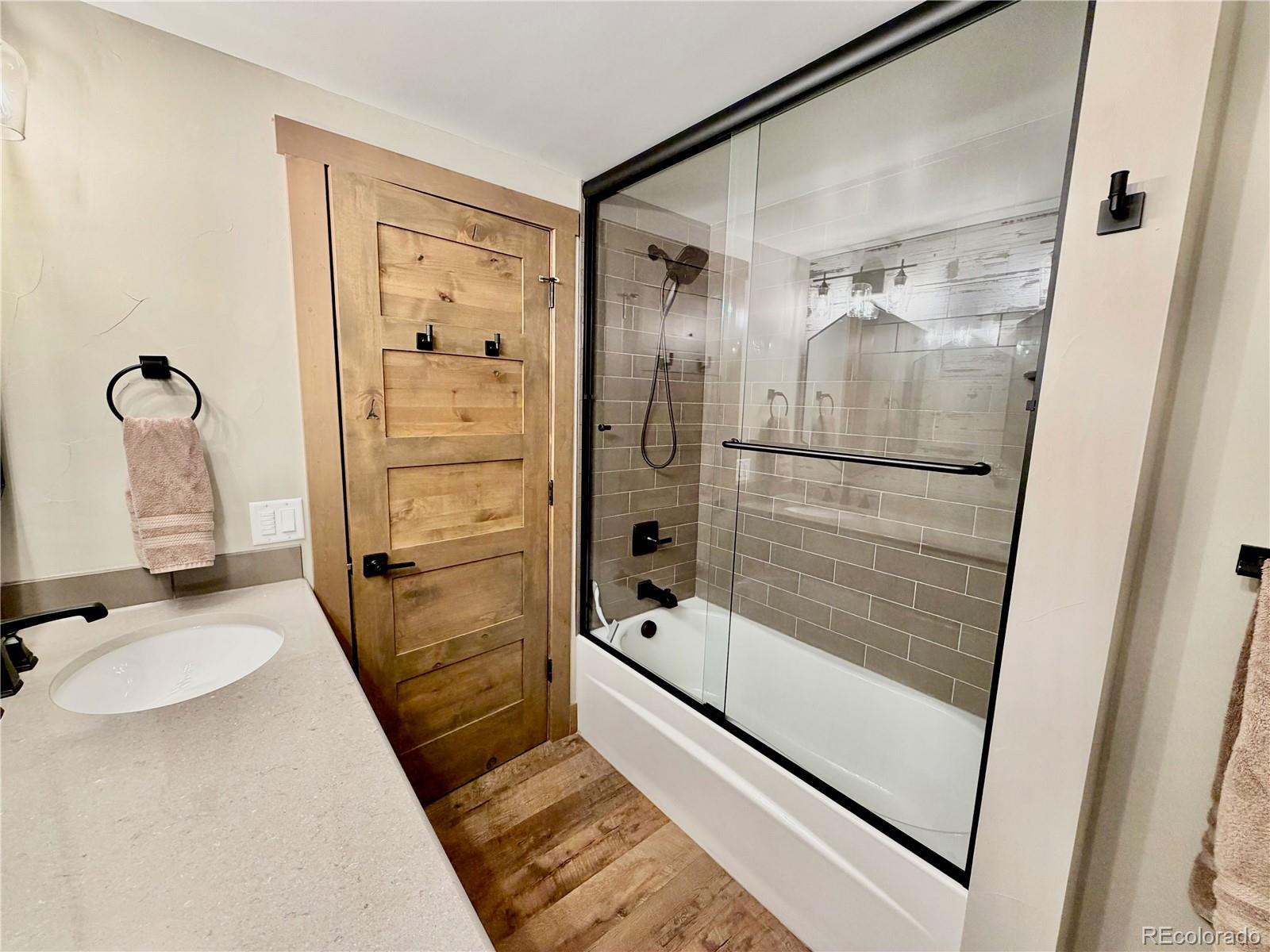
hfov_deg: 102.1
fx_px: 514
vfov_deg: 85.7
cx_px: 635
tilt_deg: -8.6
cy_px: 476
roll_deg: -1.3
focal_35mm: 14
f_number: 2.2
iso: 200
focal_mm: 2.22
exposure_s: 1/60
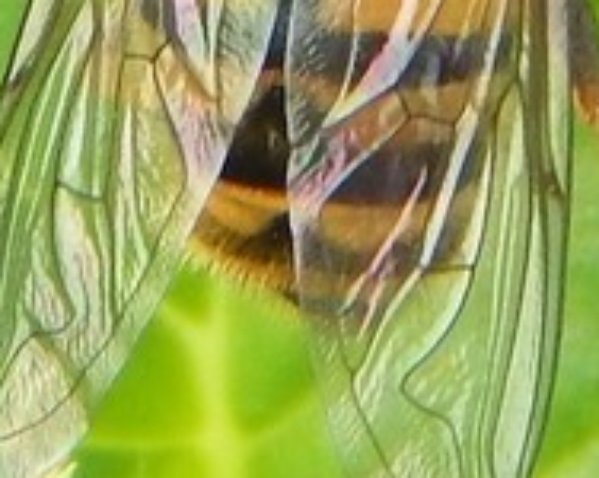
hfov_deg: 3.3
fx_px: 10272
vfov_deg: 2.7
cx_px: 384
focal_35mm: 580
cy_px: -182
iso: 140
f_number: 4.8
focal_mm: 23.4
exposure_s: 1/30
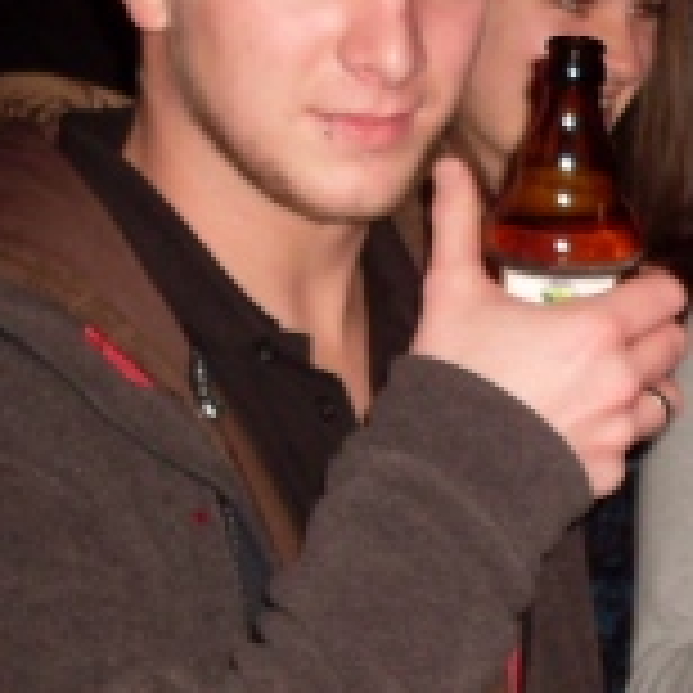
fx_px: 3058
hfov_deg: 12.6
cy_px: 578
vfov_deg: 12.9
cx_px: 819
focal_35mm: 135
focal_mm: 6.3
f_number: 2.8
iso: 100
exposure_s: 1/45
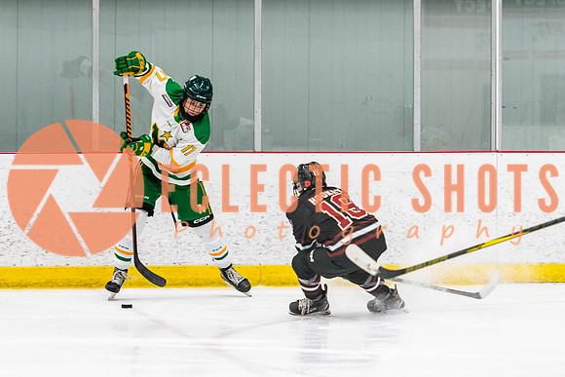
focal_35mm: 223
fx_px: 3497
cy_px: 189
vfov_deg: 6.2
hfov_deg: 9.2
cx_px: 204
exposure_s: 1/640
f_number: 2.8
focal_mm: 135
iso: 1600
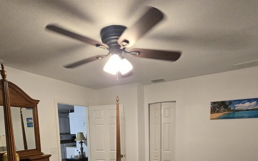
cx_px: 127
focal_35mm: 22
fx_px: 155
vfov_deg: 48.5
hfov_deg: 79.7
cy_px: 149
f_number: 2.2
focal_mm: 2.2
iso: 500
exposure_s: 1/100
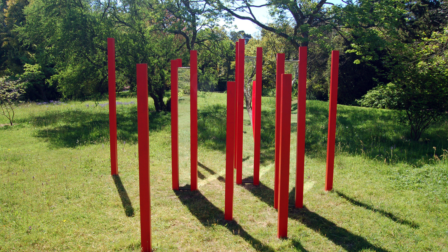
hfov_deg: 66.1
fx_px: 344
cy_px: 125
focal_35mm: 29
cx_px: 219
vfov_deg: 40.2
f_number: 8
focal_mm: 18
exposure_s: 1/60
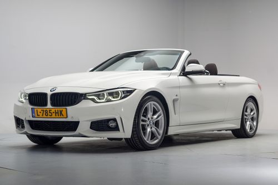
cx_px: 139
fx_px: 386
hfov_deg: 39.6
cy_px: 92
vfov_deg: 27.0
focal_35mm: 50
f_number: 4
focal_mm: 50
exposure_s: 1/13
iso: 100
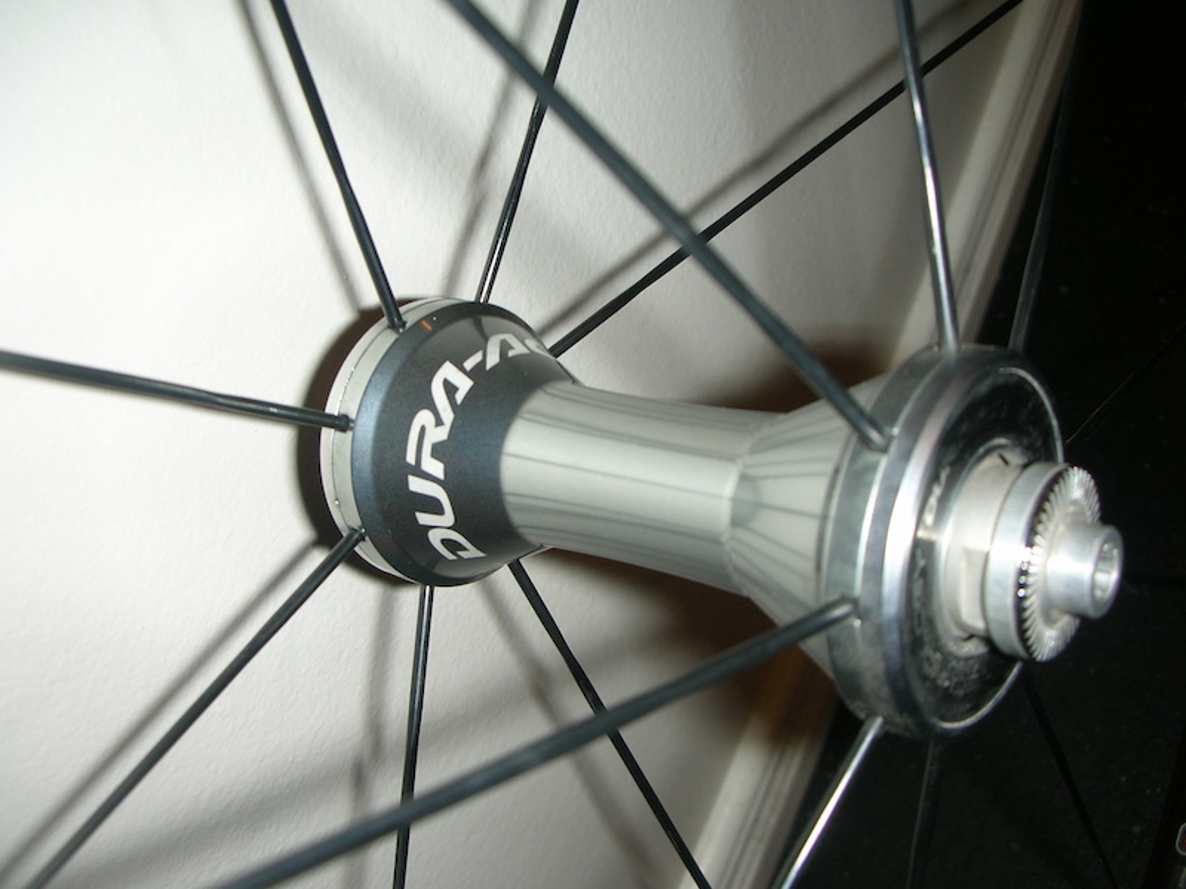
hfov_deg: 52.6
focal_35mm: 35
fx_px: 1199
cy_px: 444
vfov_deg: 40.7
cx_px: 593
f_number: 3
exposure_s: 1/60.1
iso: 50
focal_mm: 5.8
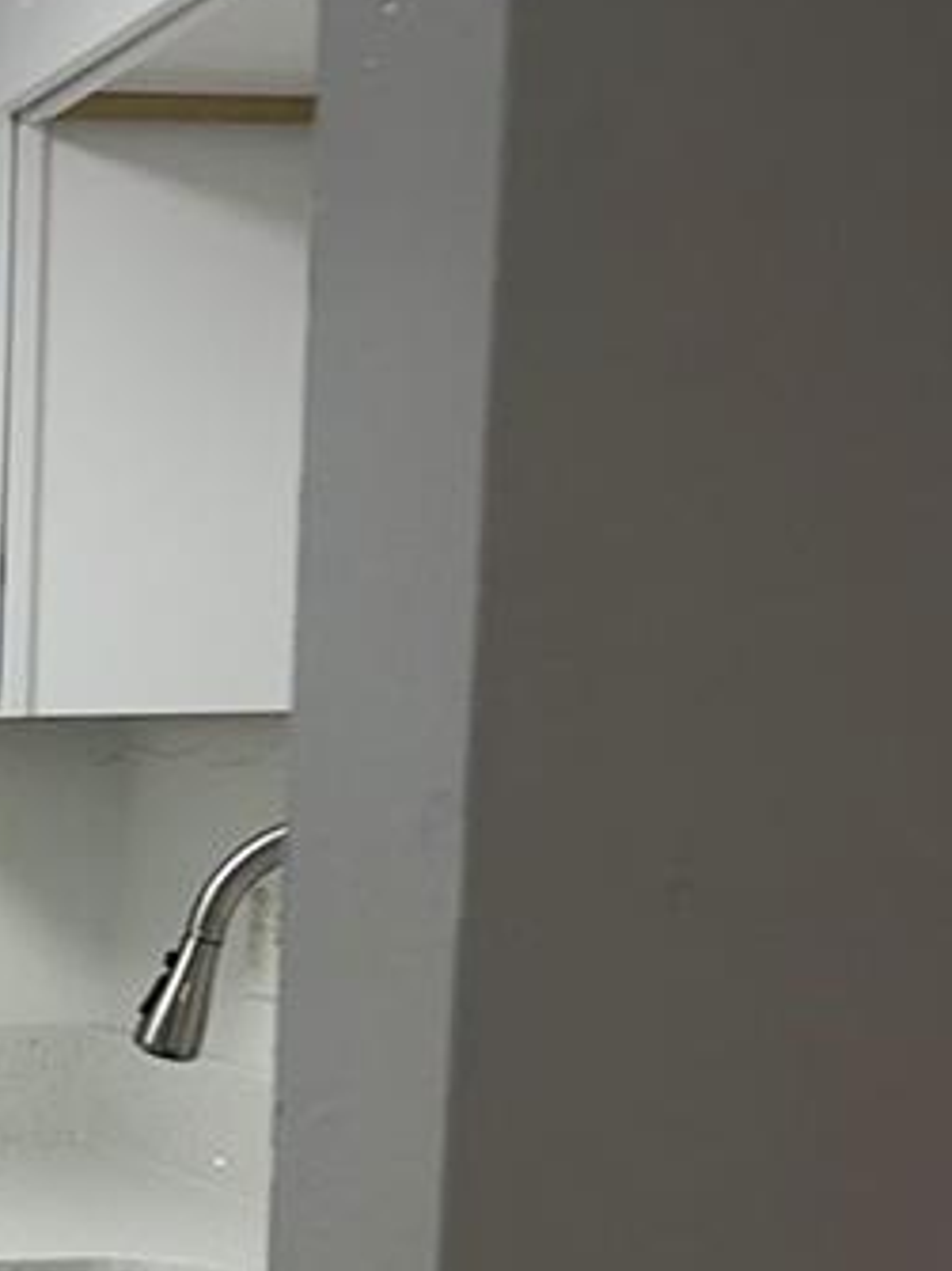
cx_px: -542
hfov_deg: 15.6
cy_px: 1313
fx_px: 3156
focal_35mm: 86
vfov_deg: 21.8
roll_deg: +0.2
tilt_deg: -11.6
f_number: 1.78
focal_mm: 6.86
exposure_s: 1/120
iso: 64
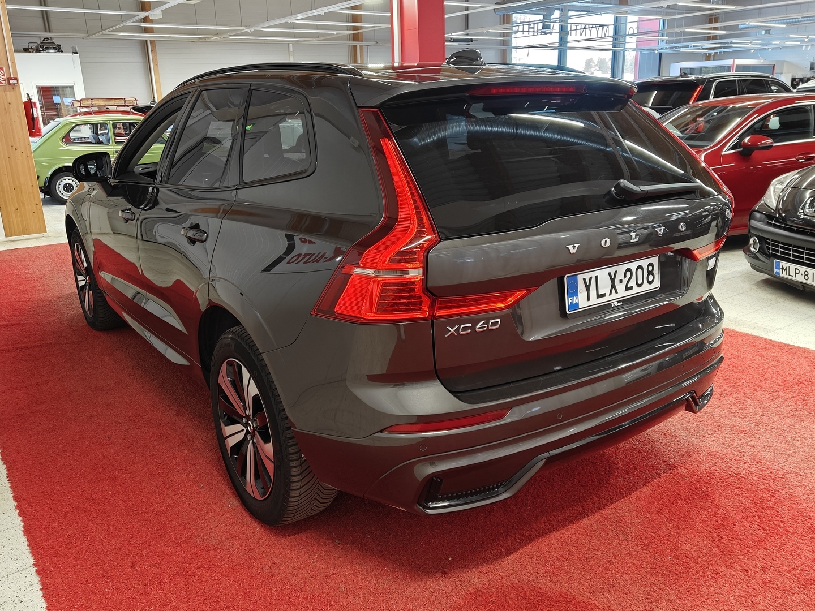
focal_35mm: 29
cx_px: 408
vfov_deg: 48.2
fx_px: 683
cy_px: 306
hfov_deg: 61.7
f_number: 1.8
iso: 64
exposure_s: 1/50
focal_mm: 5.59
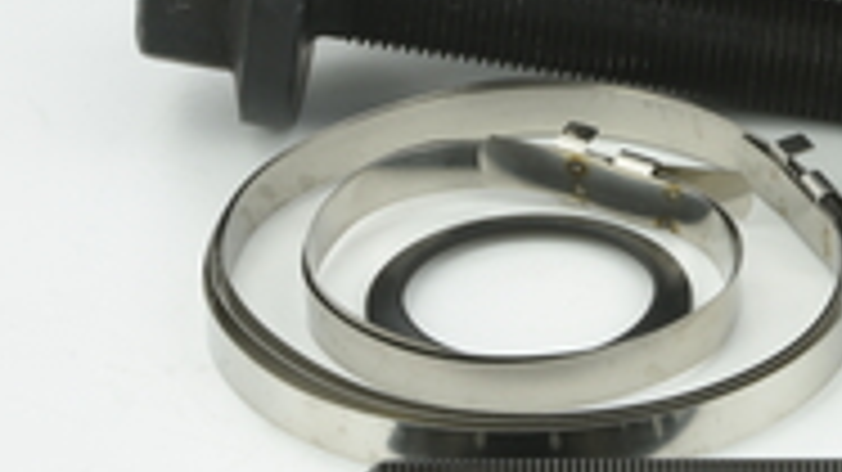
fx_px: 5401
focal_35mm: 242
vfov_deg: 5.0
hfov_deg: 8.9
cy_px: -153
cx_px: 815
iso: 64
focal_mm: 60
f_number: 32
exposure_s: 1/2.5
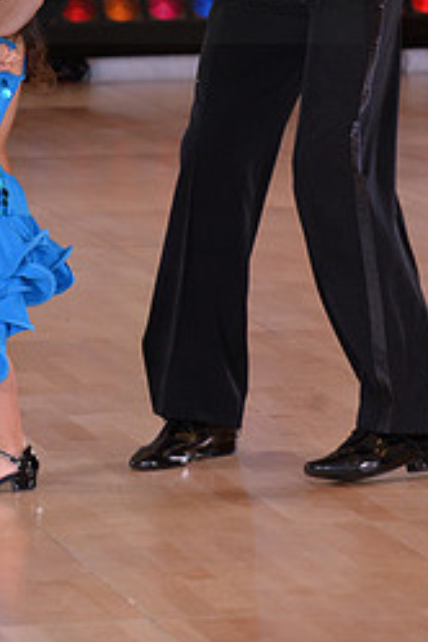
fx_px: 6633
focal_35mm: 372
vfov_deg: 5.5
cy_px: -41
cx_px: 9
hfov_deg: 3.7
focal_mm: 160
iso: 2000
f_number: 5.6
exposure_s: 1/250
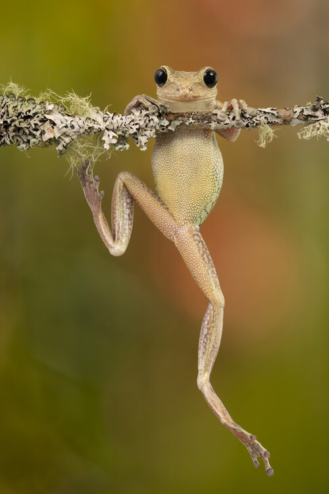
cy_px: 247
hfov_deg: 15.2
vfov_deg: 22.6
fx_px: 1234
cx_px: 164
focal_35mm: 90
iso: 80
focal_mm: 90
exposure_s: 1/200
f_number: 20
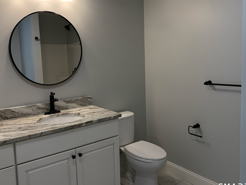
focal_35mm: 31
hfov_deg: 58.3
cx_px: 116
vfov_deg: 45.3
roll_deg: +2.3
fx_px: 220
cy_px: 81
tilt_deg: -5.9
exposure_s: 1/120
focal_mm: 4.25
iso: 25
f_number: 1.8
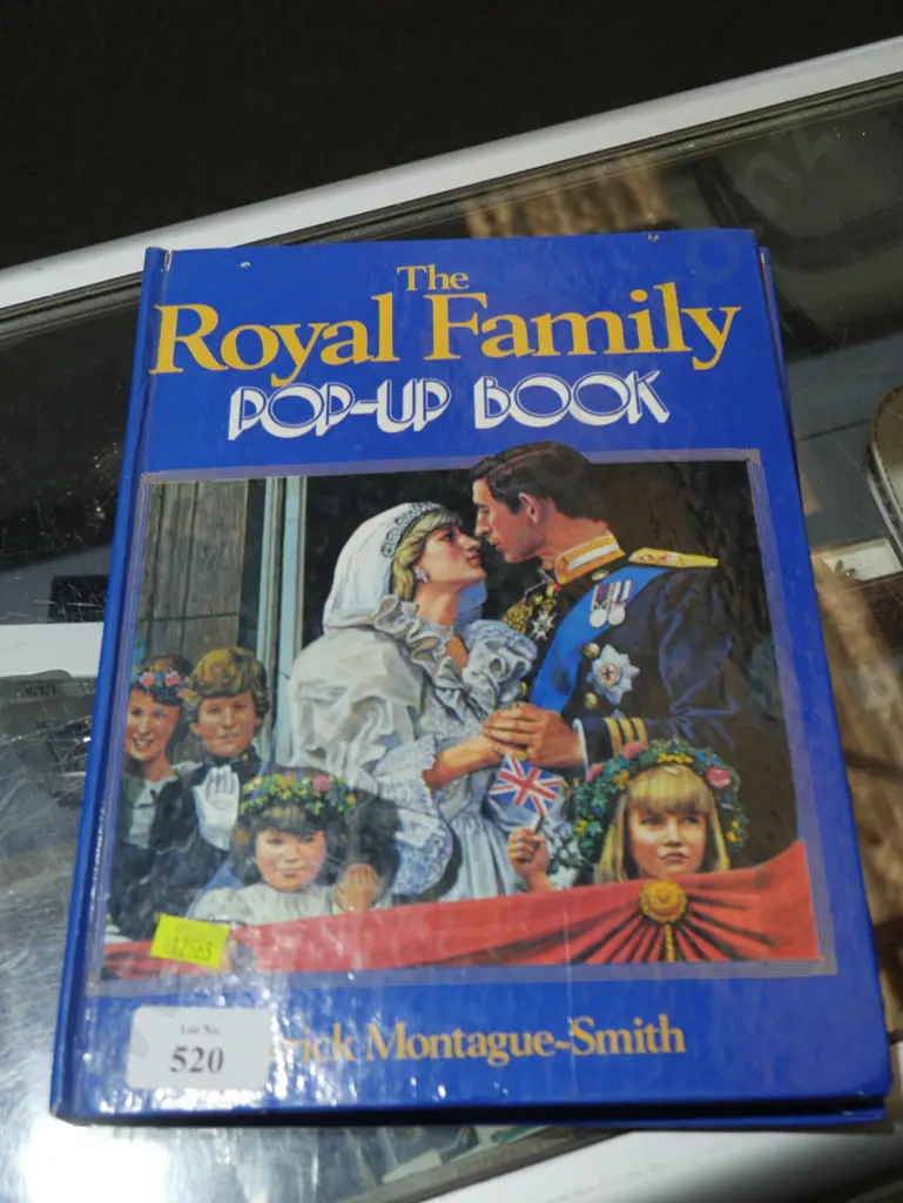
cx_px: 452
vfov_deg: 44.8
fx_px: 1460
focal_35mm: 42
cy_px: 602
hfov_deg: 34.4
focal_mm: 21
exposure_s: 1/80
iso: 200
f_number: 4.6
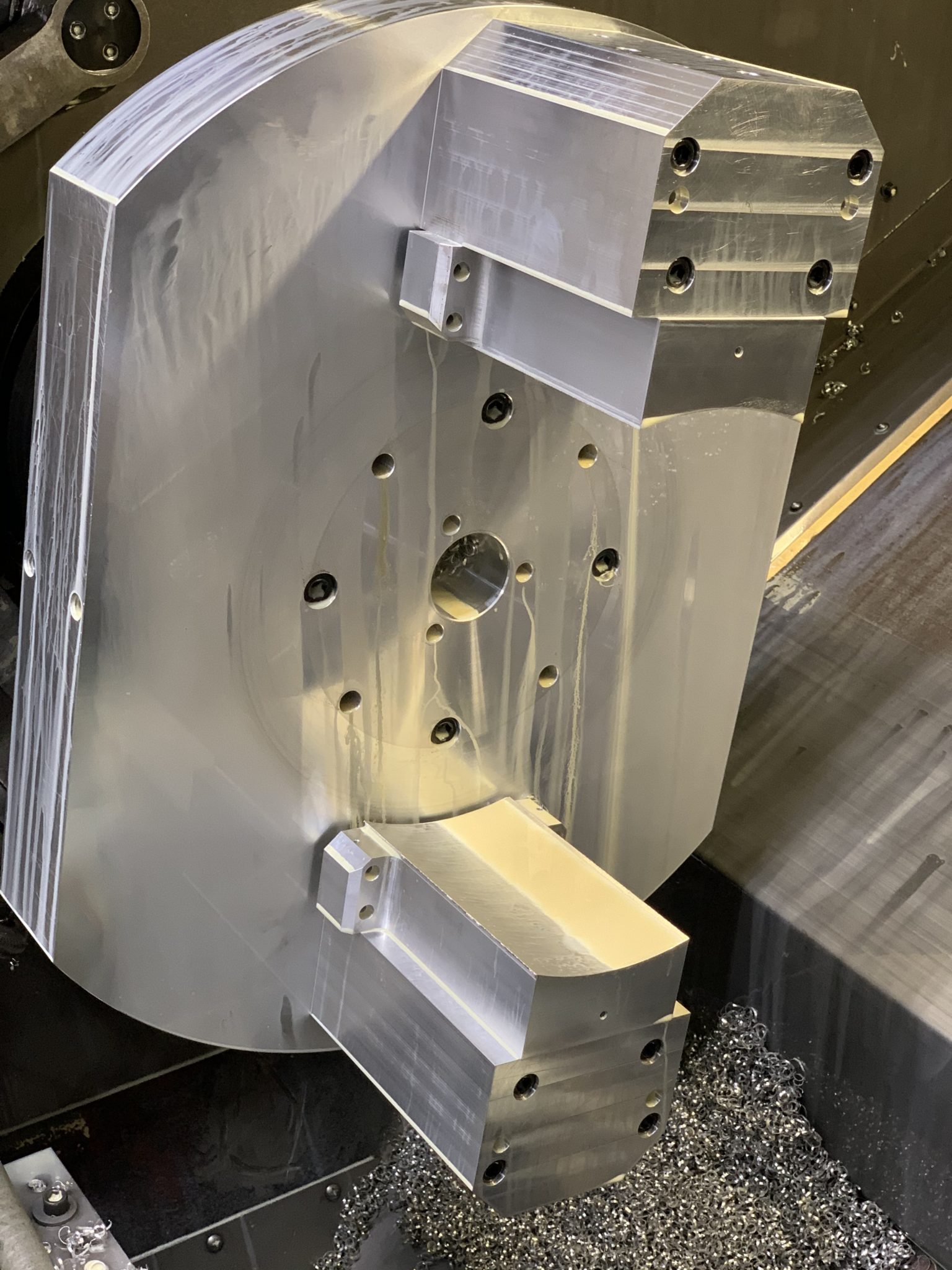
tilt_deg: -25.6
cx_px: 476
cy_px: 635
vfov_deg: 36.8
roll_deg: -0.3
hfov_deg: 28.0
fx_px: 1907
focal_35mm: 52
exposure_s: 1/60
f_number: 2.4
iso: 160
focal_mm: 6
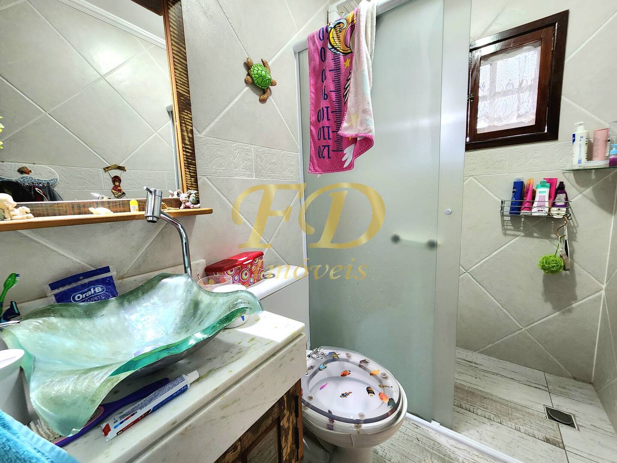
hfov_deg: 106.2
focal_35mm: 13
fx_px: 232
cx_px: 308
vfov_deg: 89.9
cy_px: 232
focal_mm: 2.2
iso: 250
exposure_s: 1/60.2
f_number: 2.2
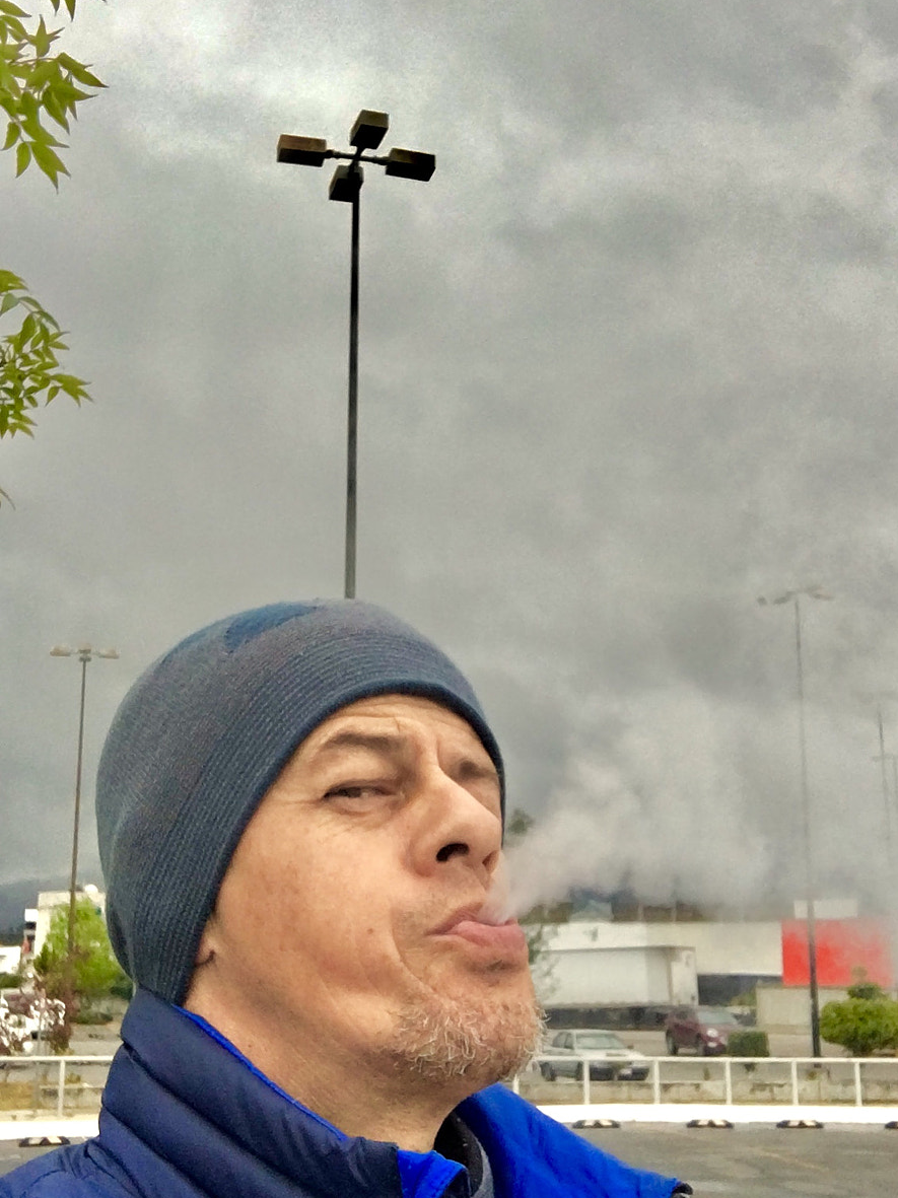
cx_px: 405
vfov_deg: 44.8
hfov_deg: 34.3
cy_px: 603
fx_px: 1454
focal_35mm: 42
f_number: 2.2
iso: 32
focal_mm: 2.65
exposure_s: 1/1395
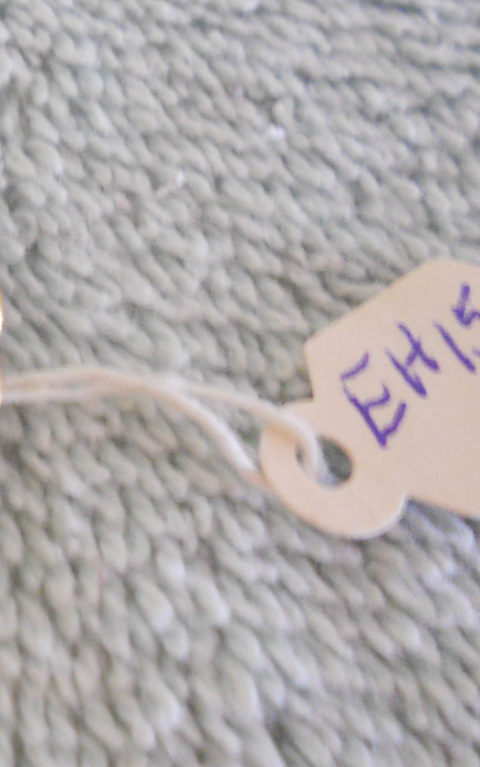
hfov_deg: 17.1
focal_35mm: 69
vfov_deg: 29.6
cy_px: 272
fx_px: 1444
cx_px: -231
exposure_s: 1/8
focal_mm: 5.8
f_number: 3.5
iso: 400
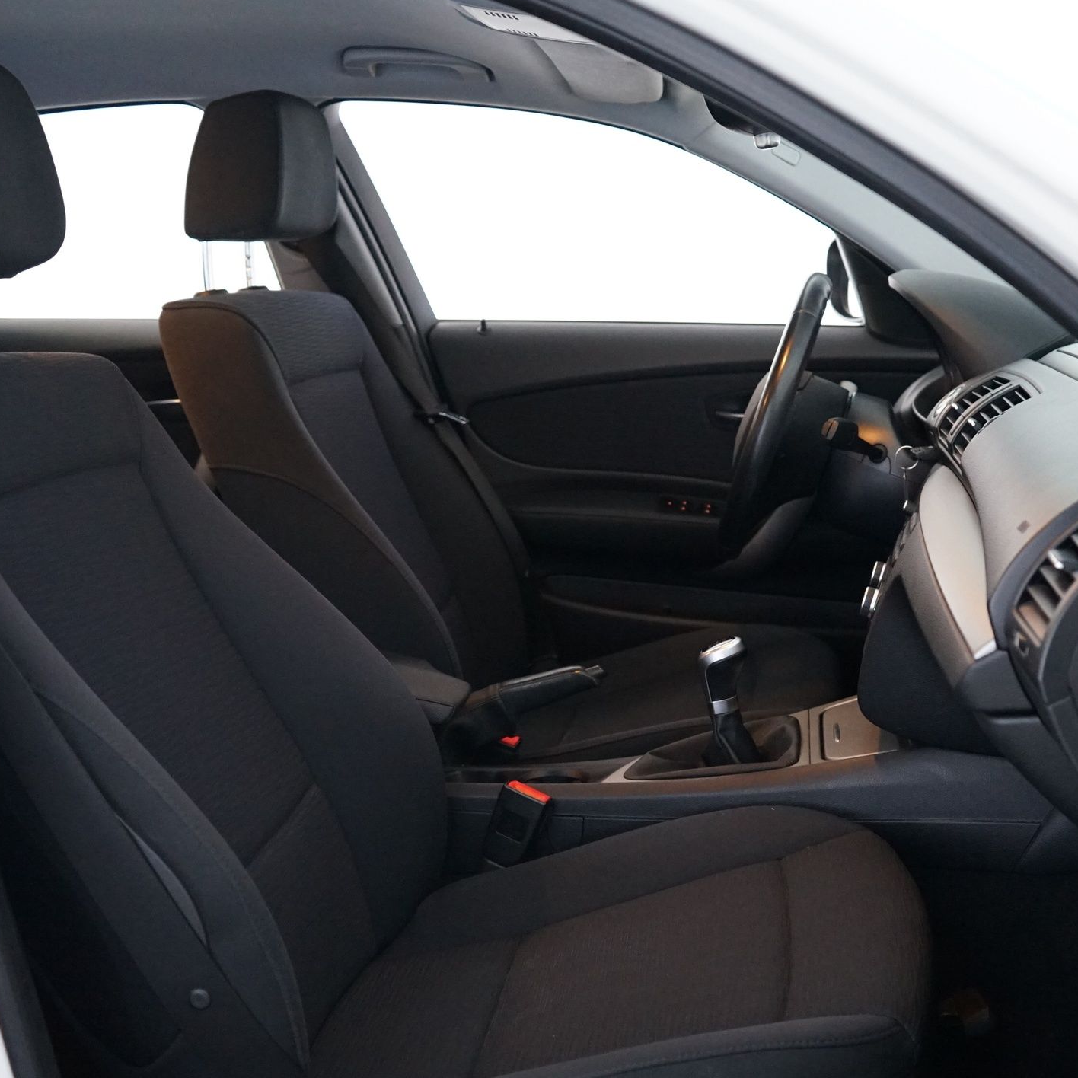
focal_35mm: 45
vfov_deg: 37.5
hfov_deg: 37.4
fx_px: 1585
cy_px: 622
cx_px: 663
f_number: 4
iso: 4000
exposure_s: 1/15
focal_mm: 30
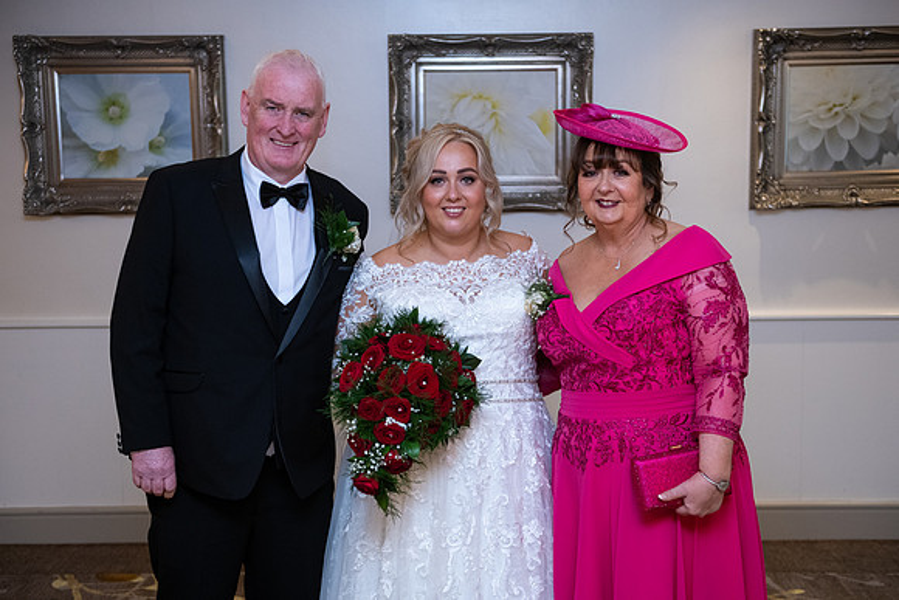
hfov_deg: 38.9
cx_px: 450
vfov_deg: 26.5
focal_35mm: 51
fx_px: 1274
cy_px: 300
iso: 1000
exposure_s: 1/160
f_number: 3.5
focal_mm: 50
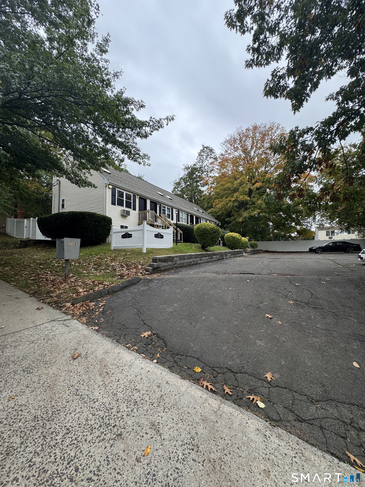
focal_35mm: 14
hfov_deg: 85.7
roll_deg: +3.2
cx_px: 182
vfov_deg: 102.1
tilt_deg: +4.6
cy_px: 244
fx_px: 197
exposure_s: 1/518
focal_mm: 2.22
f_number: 2.2
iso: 50
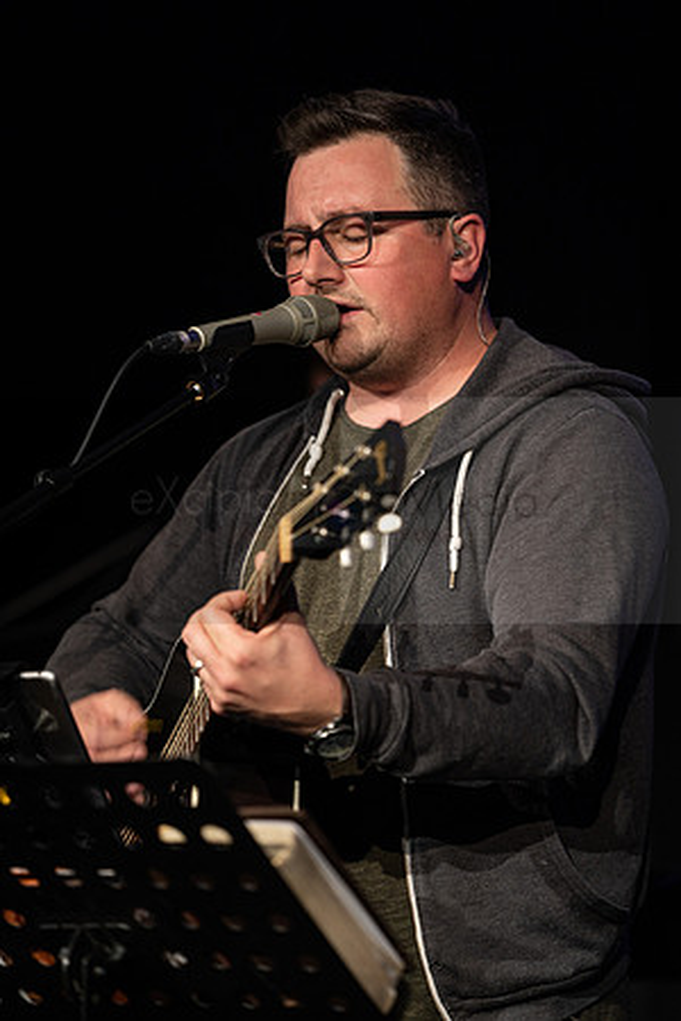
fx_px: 5675
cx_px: 340
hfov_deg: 6.9
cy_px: 510
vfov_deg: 10.3
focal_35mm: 200
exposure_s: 1/60
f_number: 2.8
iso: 400
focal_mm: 200
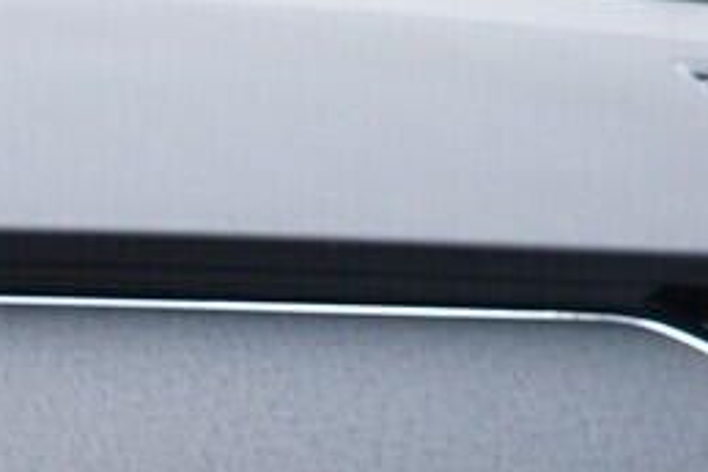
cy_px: 1048
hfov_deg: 9.1
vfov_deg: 6.6
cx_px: -1067
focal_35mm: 201
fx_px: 3953
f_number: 2.8
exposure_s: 1/40
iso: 250
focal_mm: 24
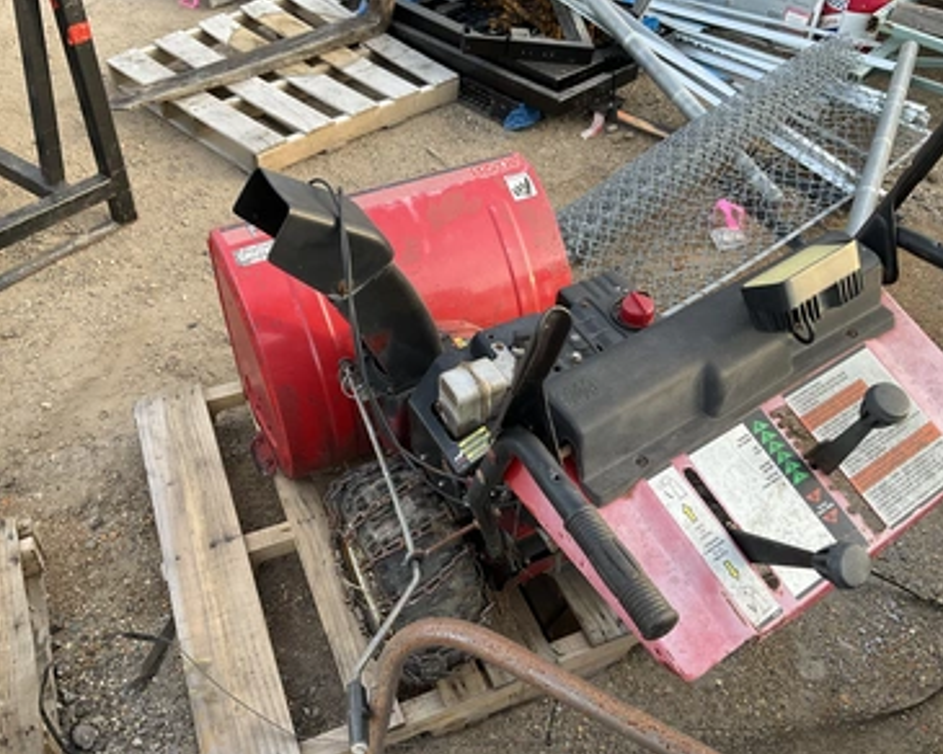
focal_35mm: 31
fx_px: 865
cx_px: 493
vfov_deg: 47.1
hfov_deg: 57.2
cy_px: 380
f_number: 1.8
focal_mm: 3
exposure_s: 1/122
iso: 32
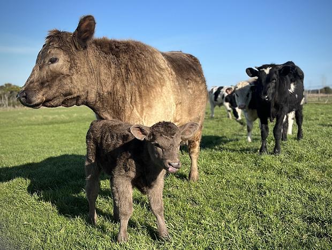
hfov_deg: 67.2
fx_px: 250
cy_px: 125
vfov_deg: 53.2
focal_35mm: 26
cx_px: 166
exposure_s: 1/2513
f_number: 1.6
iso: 50
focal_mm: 5.1
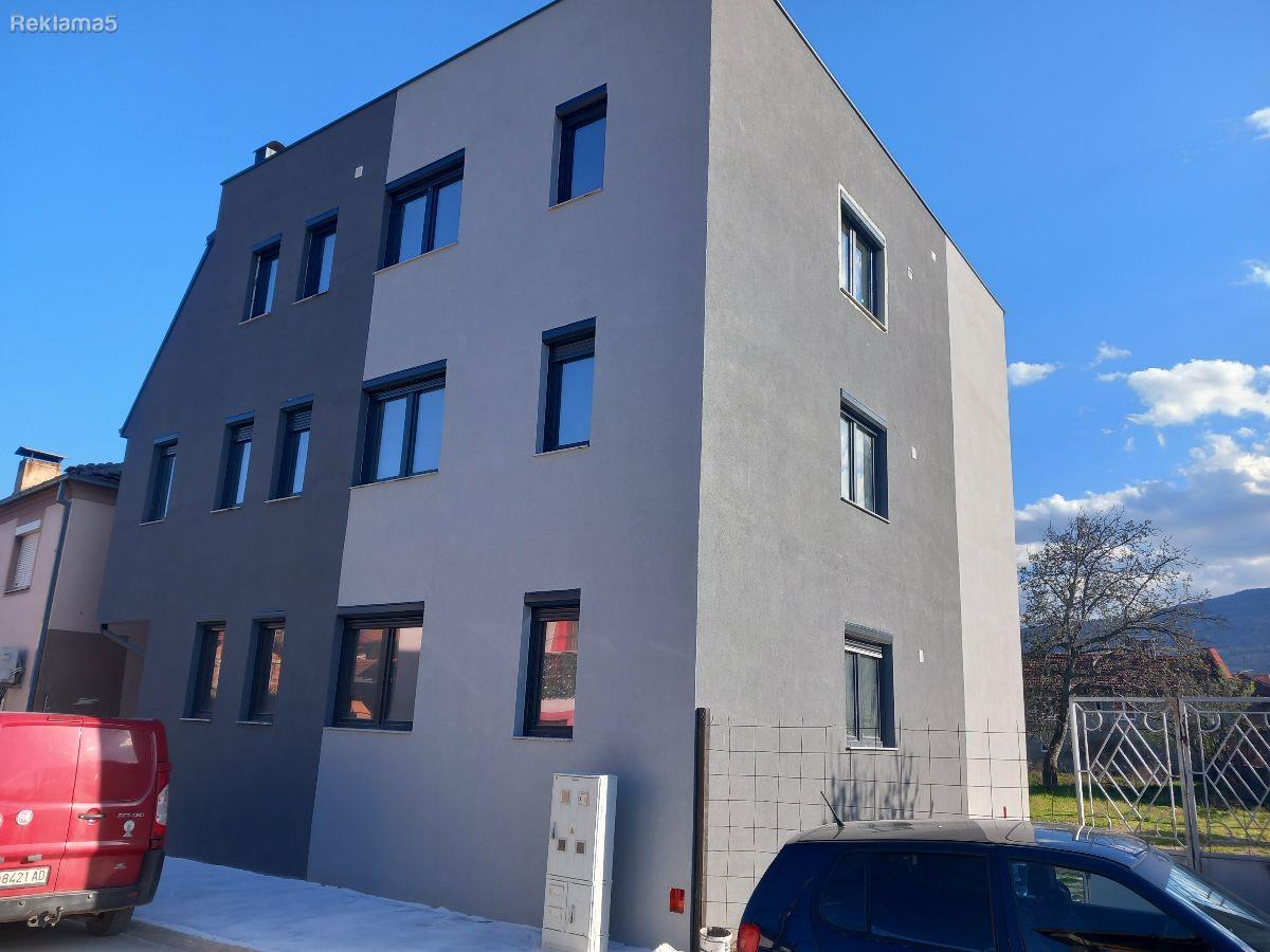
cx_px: 635
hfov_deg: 65.3
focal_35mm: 27
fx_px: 991
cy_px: 476
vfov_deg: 51.4
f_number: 1.8
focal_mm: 4
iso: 20
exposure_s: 1/294
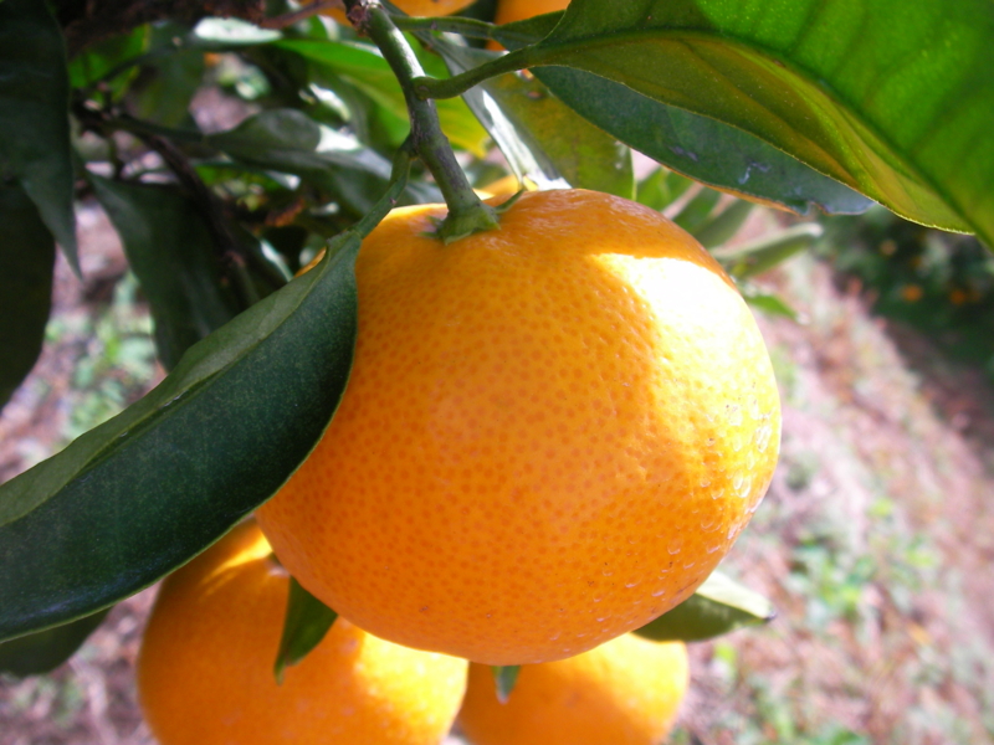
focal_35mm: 41
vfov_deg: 35.1
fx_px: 1177
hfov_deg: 45.8
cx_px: 497
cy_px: 372
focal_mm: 6.3
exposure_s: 1/358
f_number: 3.5
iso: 50
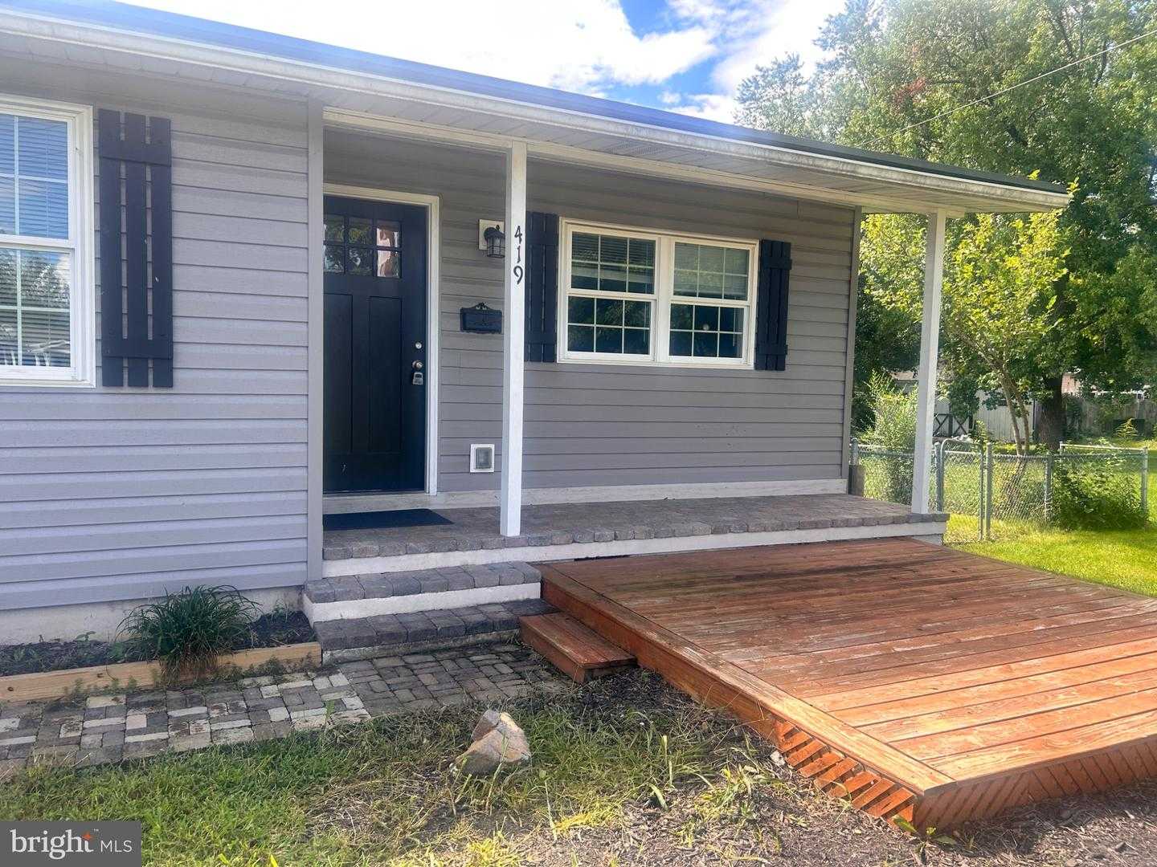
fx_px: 869
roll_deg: -1.3
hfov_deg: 67.3
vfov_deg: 53.1
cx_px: 578
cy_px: 434
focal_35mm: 26
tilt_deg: -4.7
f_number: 1.5
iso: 50
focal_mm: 5.7
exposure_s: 1/846
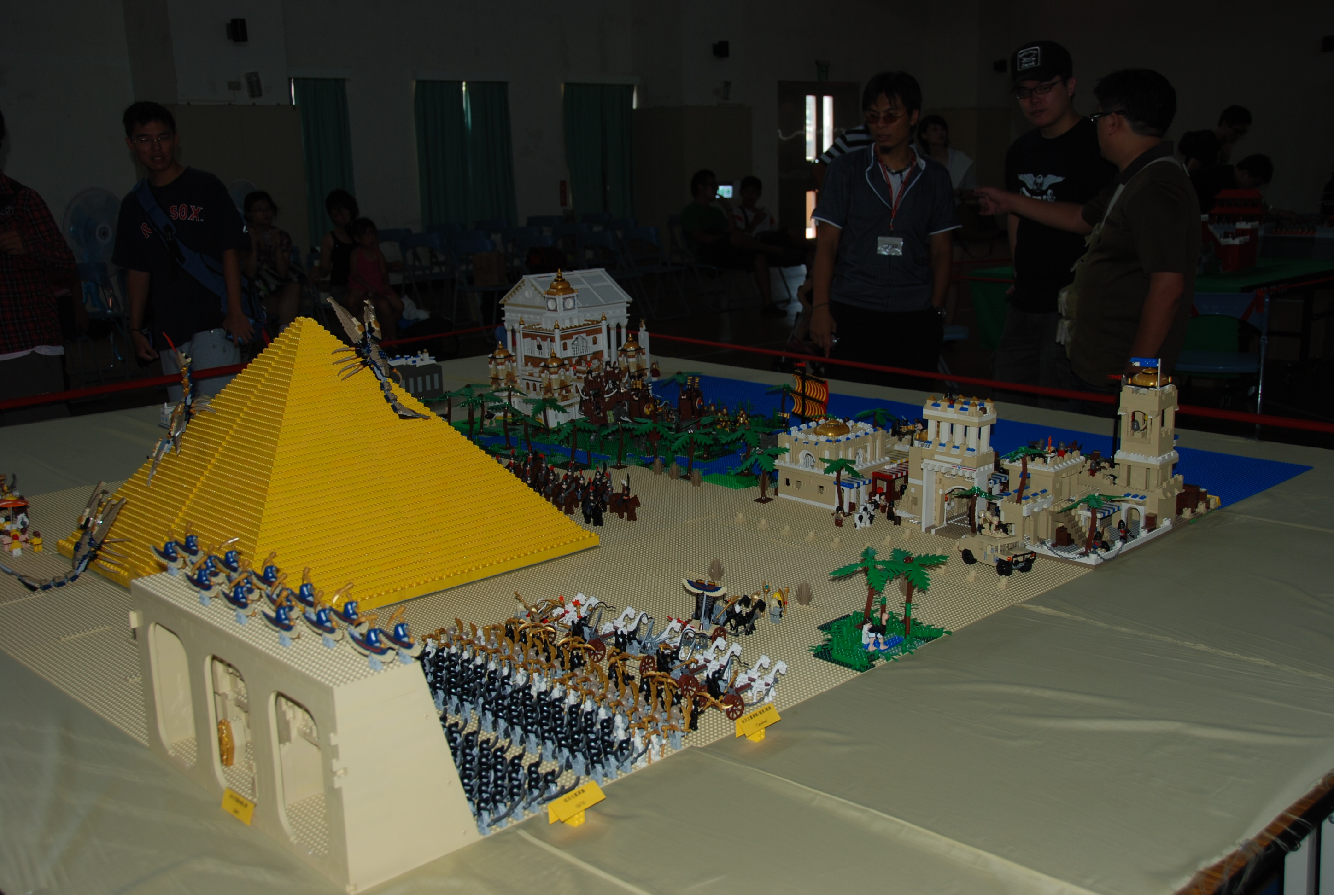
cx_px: 667
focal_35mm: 36
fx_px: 1337
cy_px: 448
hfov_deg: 53.0
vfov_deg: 37.0
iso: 100
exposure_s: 1/60
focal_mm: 24
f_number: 4
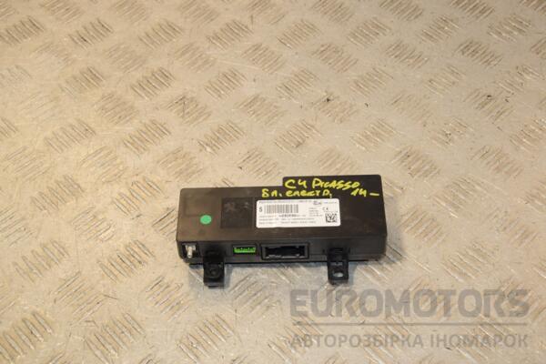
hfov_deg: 35.1
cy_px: 182
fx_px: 864
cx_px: 273
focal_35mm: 57
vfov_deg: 23.8
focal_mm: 38
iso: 800
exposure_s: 1/200
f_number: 9
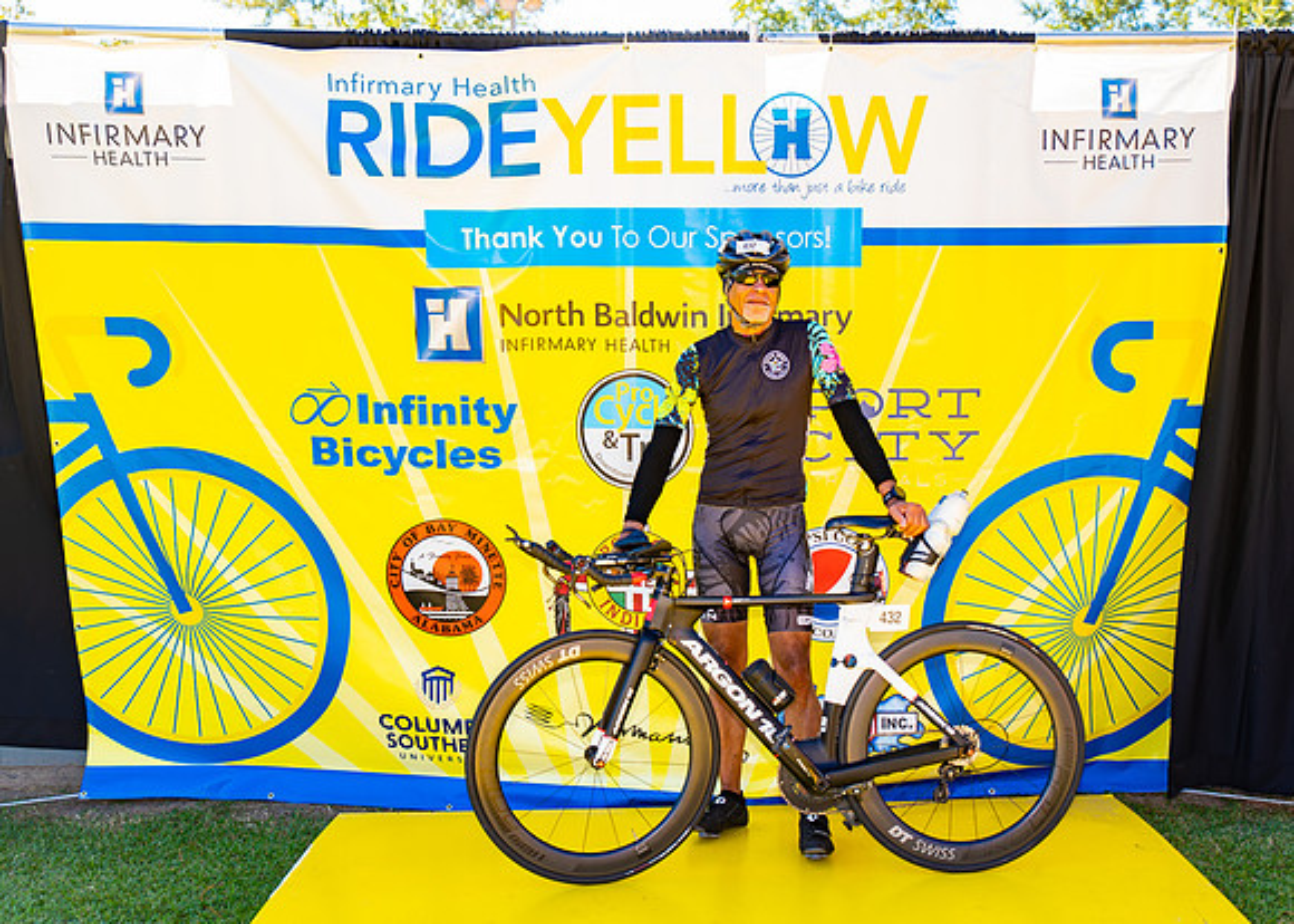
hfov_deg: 46.0
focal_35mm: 41
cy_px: 500
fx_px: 1517
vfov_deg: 33.8
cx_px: 752
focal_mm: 35
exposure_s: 1/200
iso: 100
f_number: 2.8
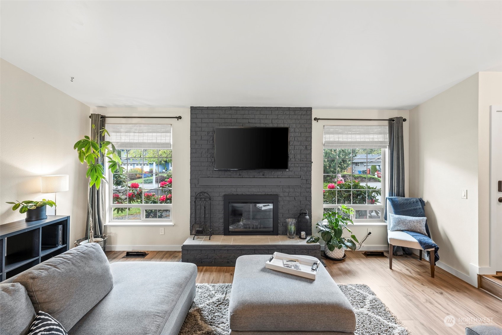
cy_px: 168
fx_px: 195
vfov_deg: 81.2
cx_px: 251
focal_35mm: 14
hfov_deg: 104.3
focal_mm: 14
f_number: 7.1
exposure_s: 1
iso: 250
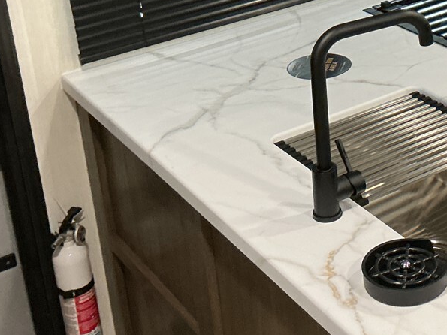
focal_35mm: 78
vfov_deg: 18.5
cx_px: 412
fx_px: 1007
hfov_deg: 24.2
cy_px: 11
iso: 200
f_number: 1.8
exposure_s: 1/40
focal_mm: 3
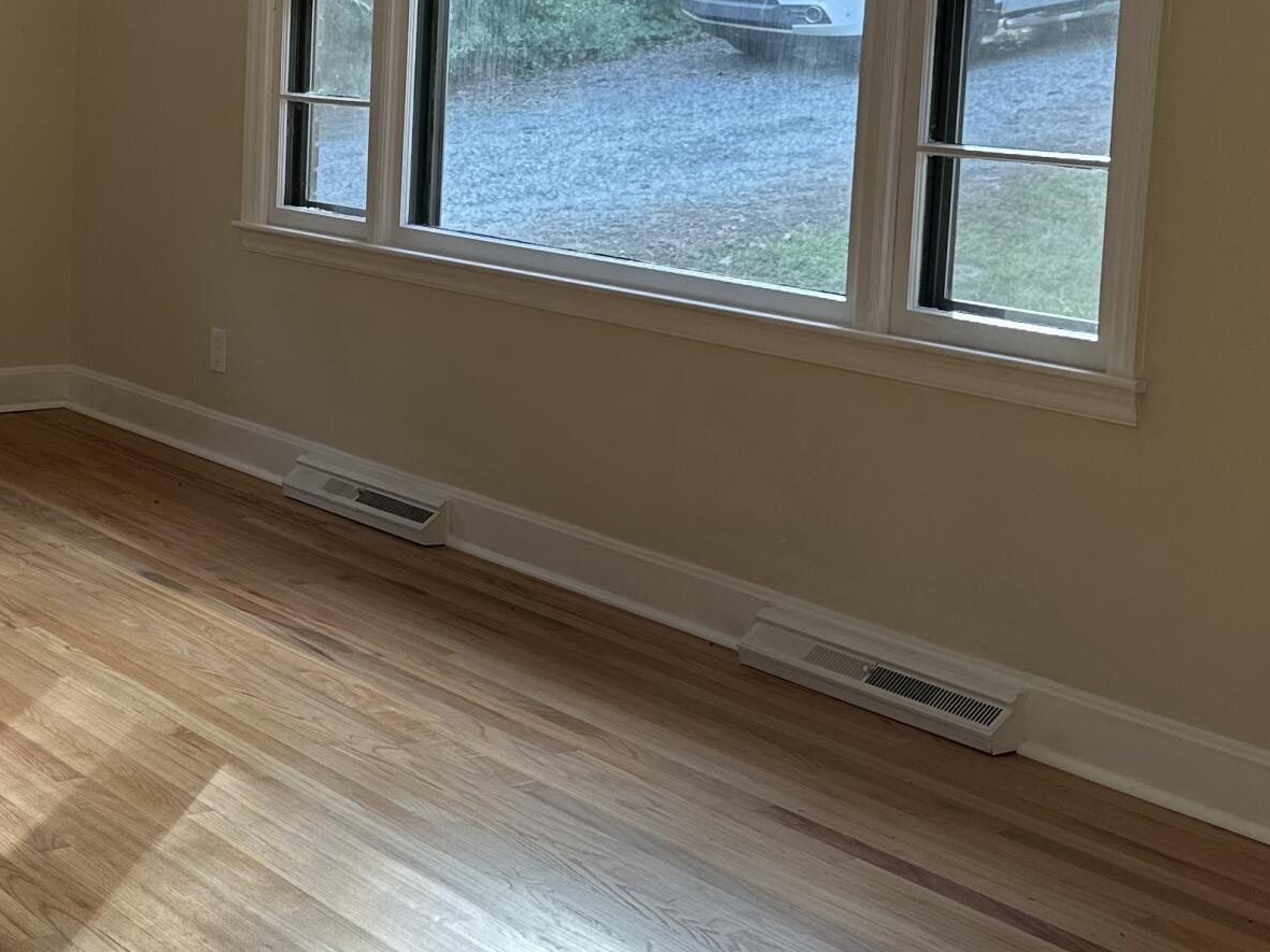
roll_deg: -1.7
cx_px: 46
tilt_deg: -6.0
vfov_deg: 23.8
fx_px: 2238
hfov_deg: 29.9
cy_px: 254
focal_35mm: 61
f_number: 1.78
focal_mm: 6.86
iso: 64
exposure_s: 1/121
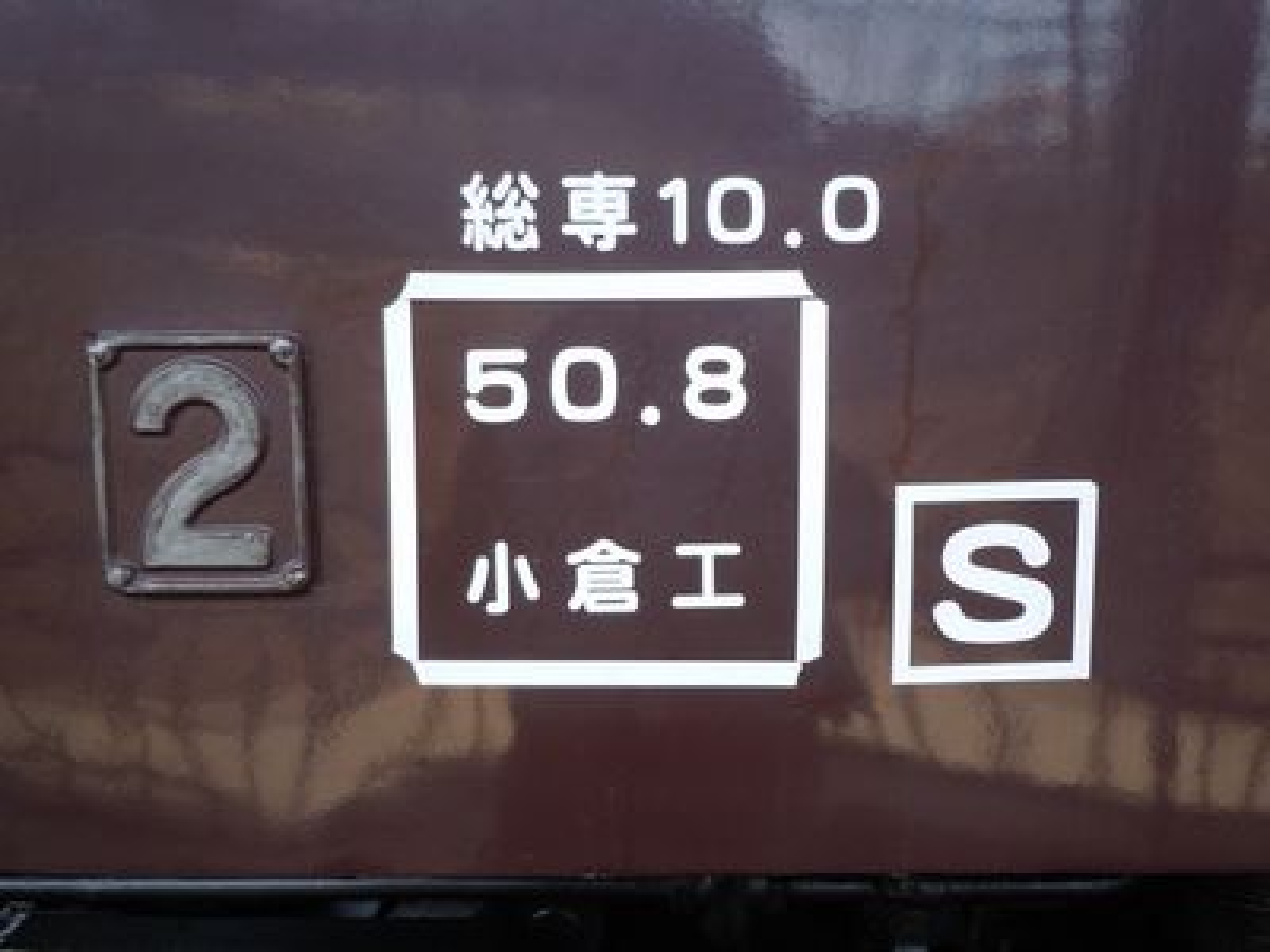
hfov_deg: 63.4
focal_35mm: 28
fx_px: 1027
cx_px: 635
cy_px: 476
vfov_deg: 49.7
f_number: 3.7
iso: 100
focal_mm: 5
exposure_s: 1/60
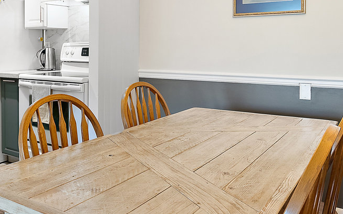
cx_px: 92
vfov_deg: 31.4
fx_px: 374
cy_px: 52
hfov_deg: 47.7
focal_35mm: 40
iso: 320
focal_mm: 16
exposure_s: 1/3
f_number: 7.1
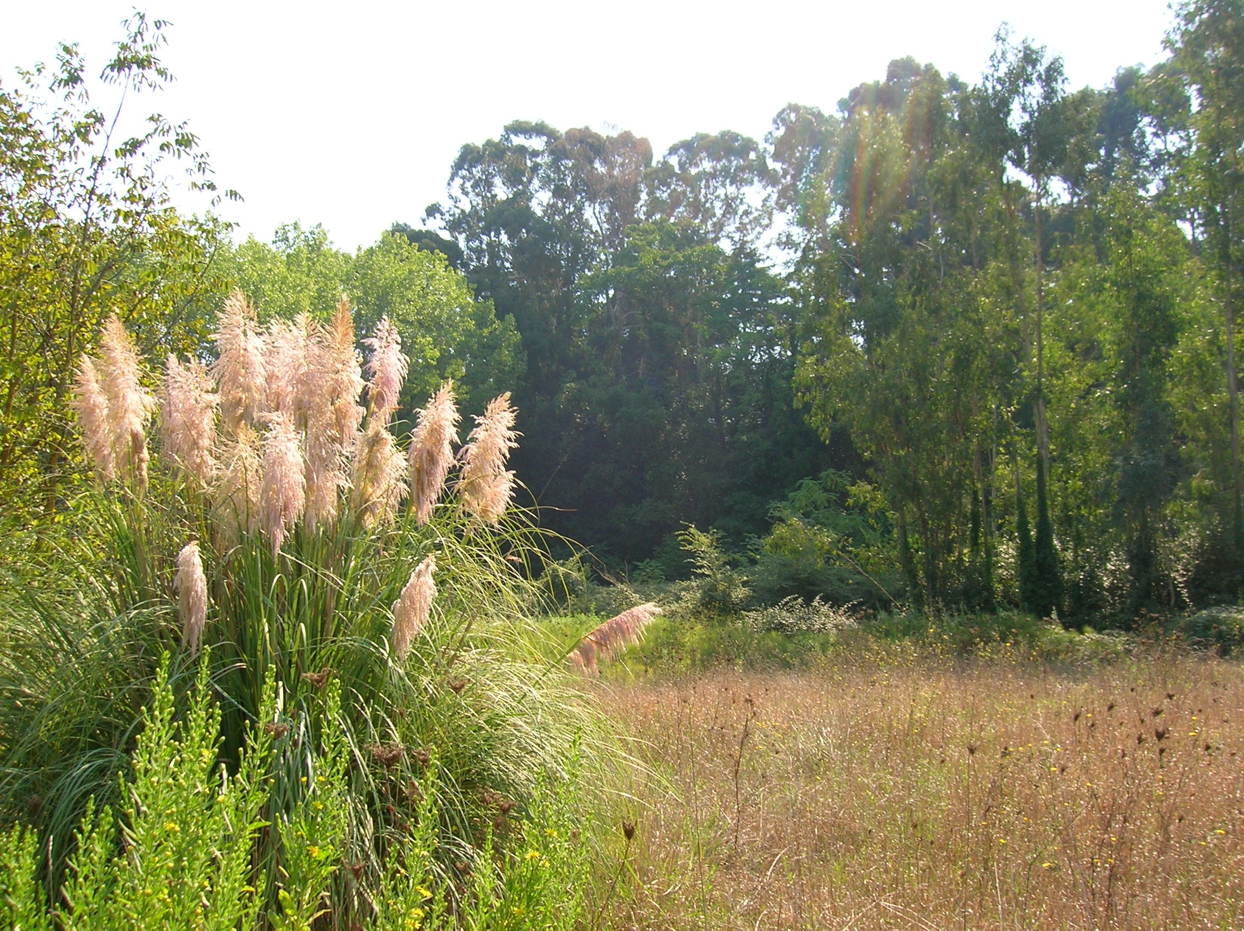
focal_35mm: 34
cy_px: 466
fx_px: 1221
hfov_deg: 54.0
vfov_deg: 41.7
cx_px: 622
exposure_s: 1/164
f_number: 4.9
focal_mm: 5.7
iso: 50
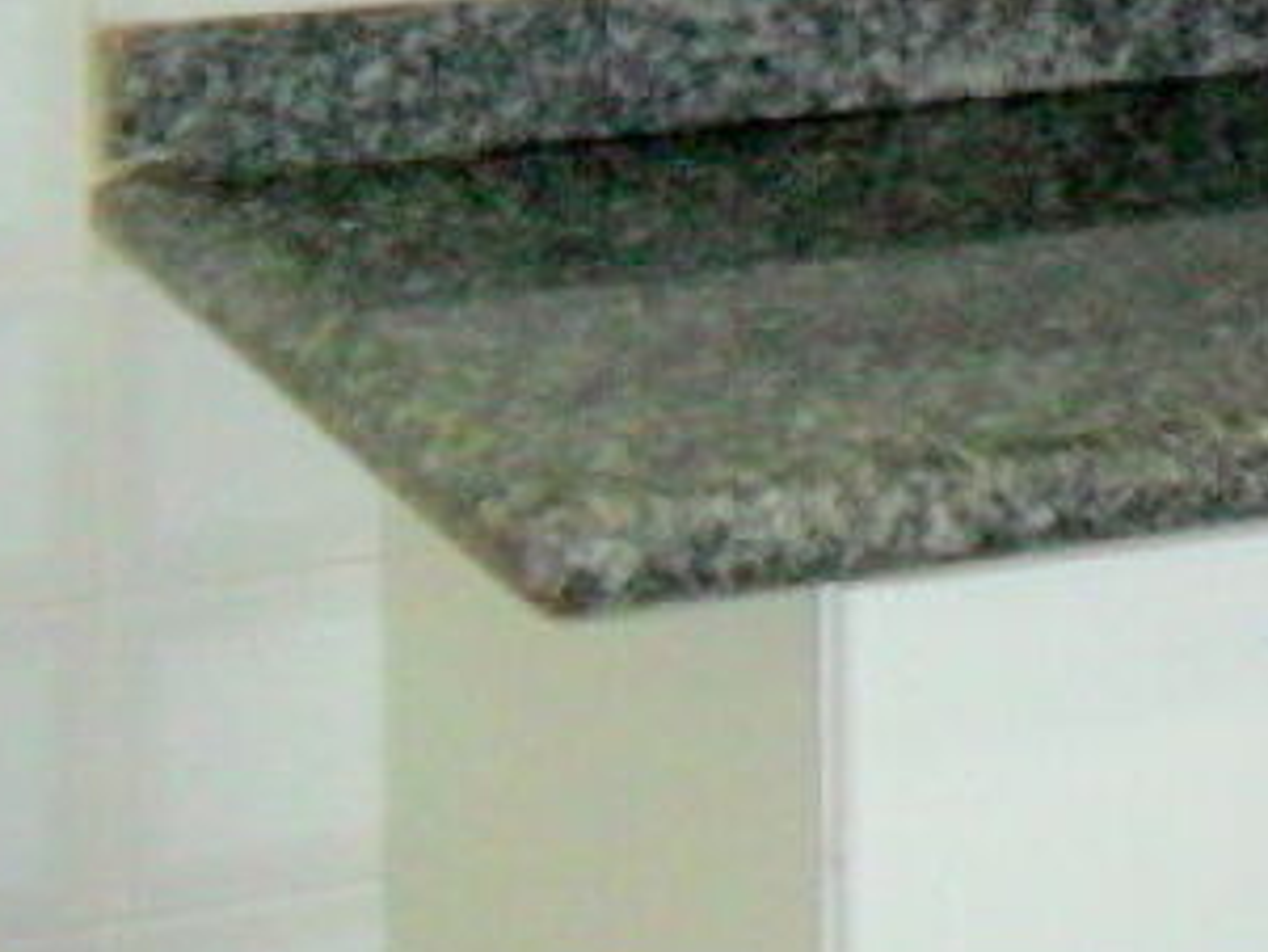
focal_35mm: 149
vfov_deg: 9.5
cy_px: -746
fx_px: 5460
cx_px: 2650
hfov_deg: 11.7
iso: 200
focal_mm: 6.3
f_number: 3
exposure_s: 1/45
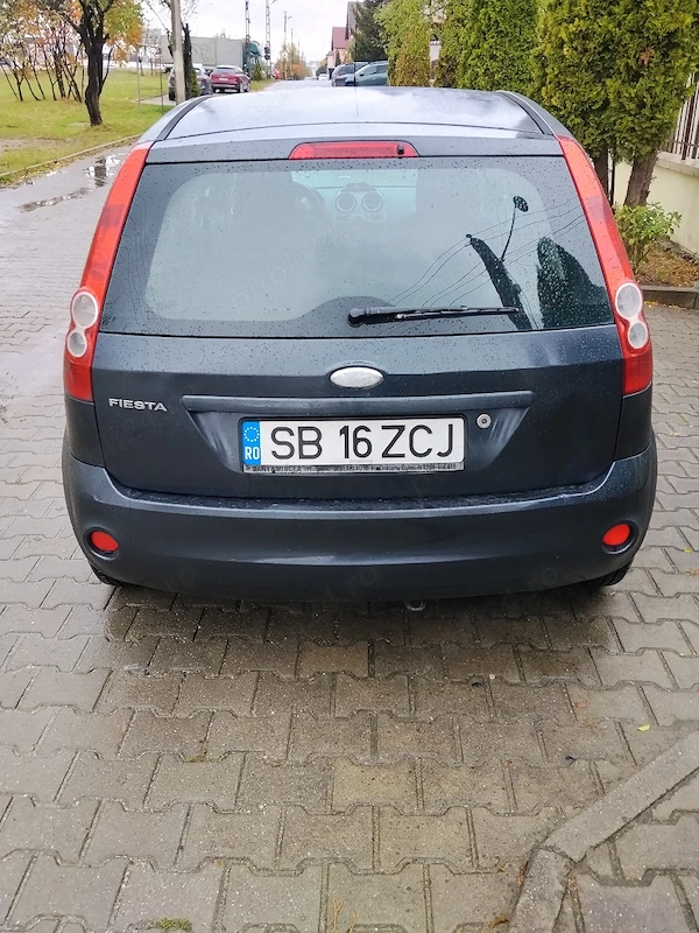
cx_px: 350
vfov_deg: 61.7
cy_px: 466
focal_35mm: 29
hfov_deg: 48.2
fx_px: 781
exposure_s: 1/100
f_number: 1.8
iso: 80
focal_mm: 4.22
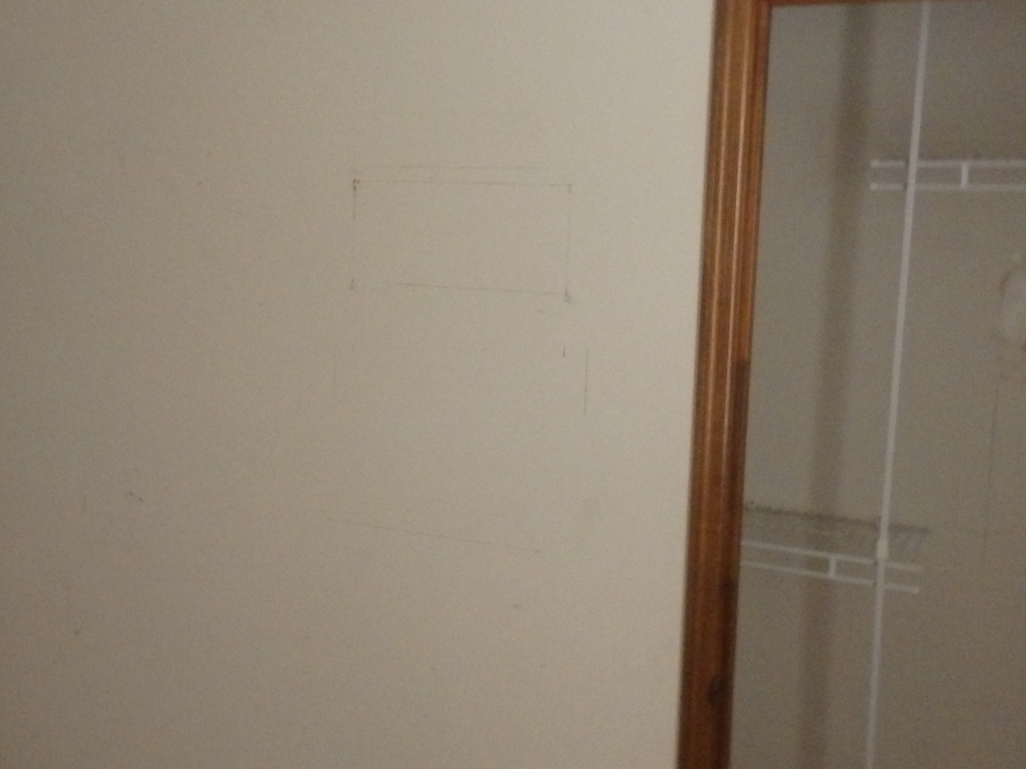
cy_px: 364
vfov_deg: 32.2
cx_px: 281
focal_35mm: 45
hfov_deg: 41.1
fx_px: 1334
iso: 800
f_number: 3
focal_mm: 4.5
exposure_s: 1/20
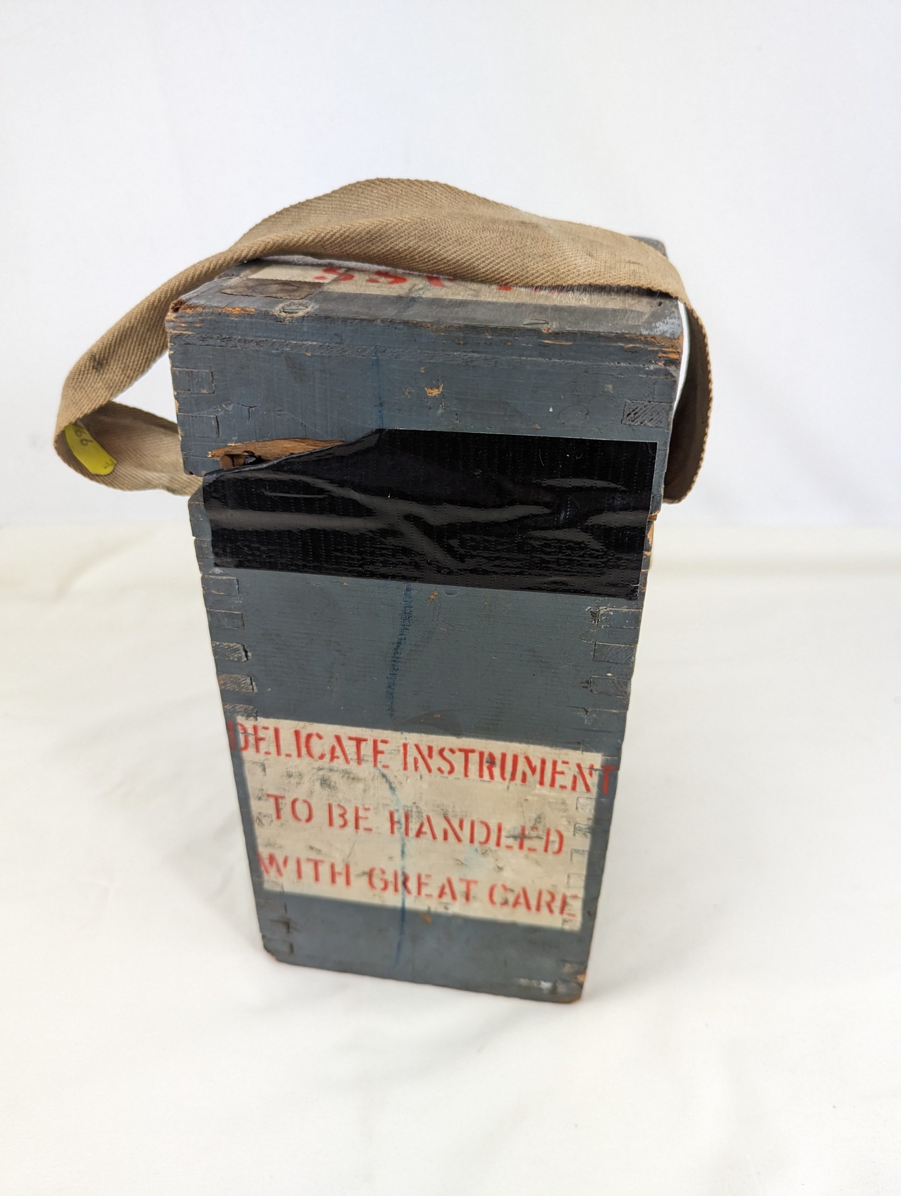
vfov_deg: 71.5
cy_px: 598
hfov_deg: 56.9
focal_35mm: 24
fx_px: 831
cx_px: 450
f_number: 1.85
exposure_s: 1/242
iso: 127
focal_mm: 6.81
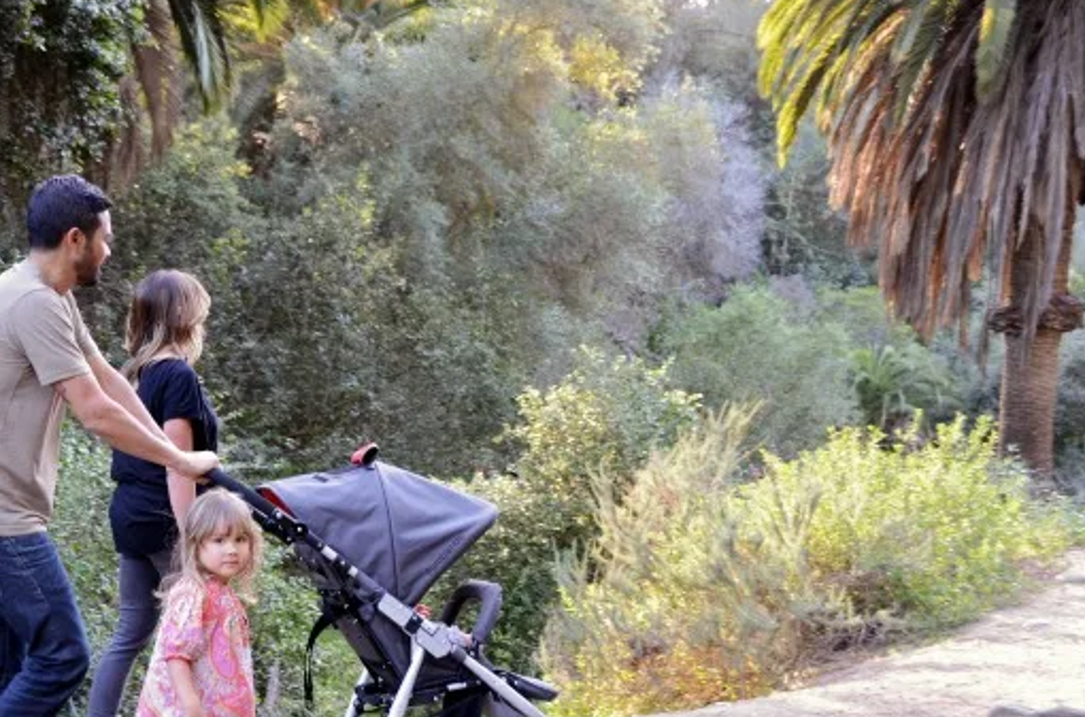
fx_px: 1954
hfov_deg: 30.9
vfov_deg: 20.7
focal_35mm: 65
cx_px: 411
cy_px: 461
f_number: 5
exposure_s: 1/80
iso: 640
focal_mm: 32
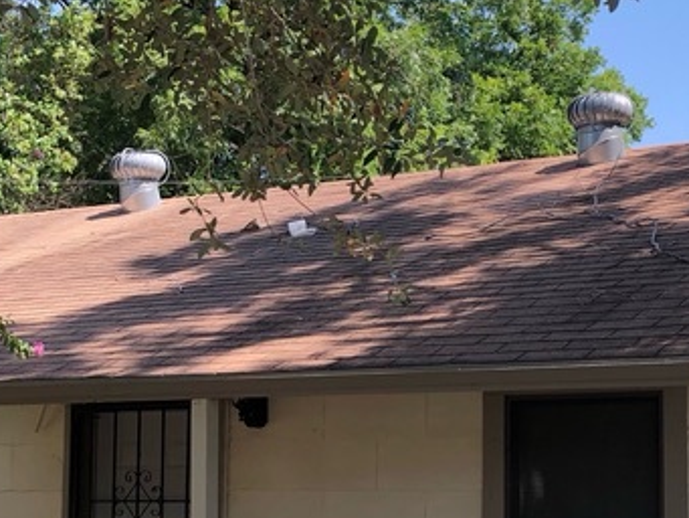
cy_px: 419
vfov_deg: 17.4
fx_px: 1673
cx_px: 390
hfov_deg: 23.3
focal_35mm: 84
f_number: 1.8
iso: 20
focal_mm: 3.99
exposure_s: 1/284
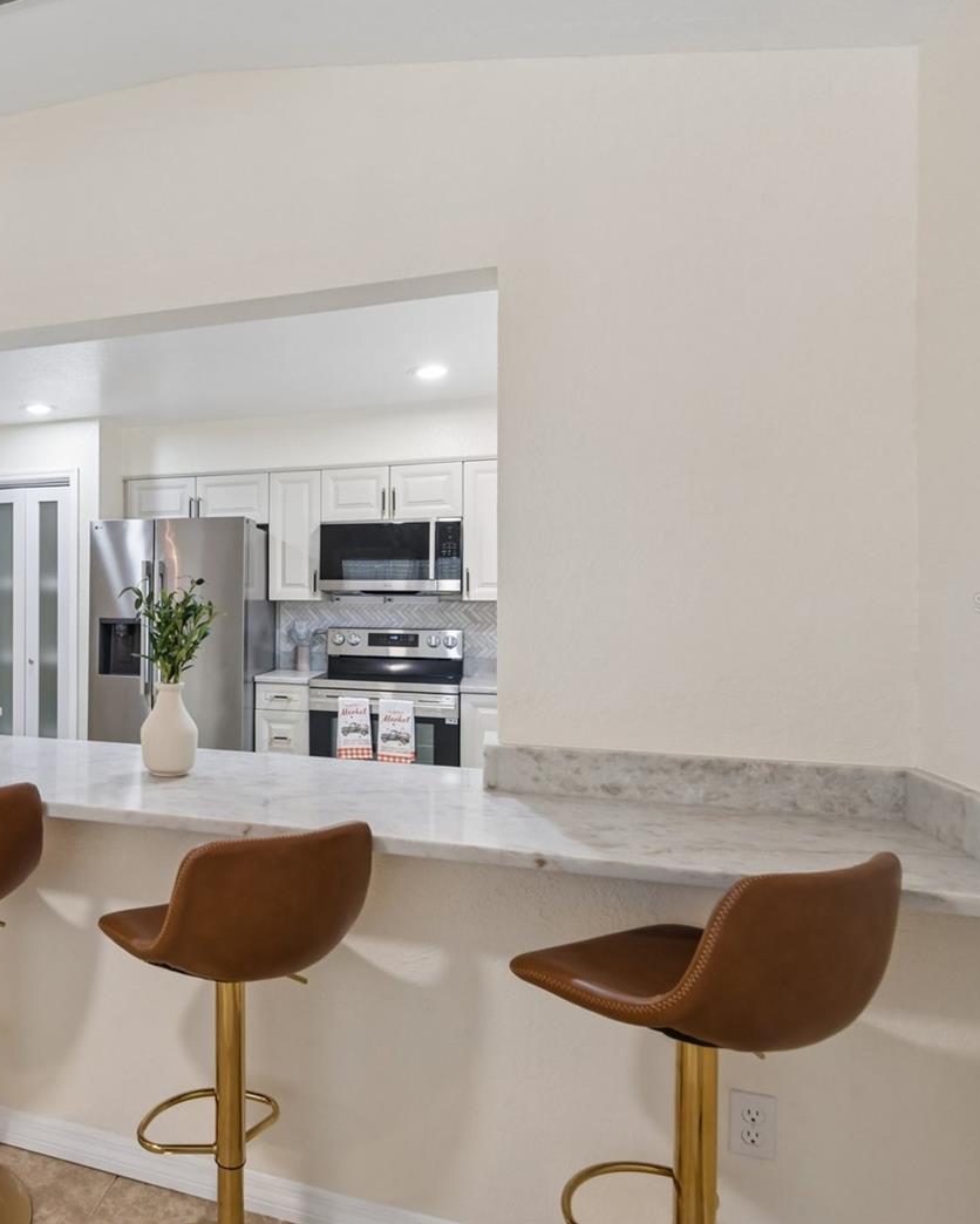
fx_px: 833
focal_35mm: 23
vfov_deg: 72.6
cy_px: 603
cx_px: 141
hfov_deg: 54.8
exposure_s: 1/15
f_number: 8
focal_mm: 16
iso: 400
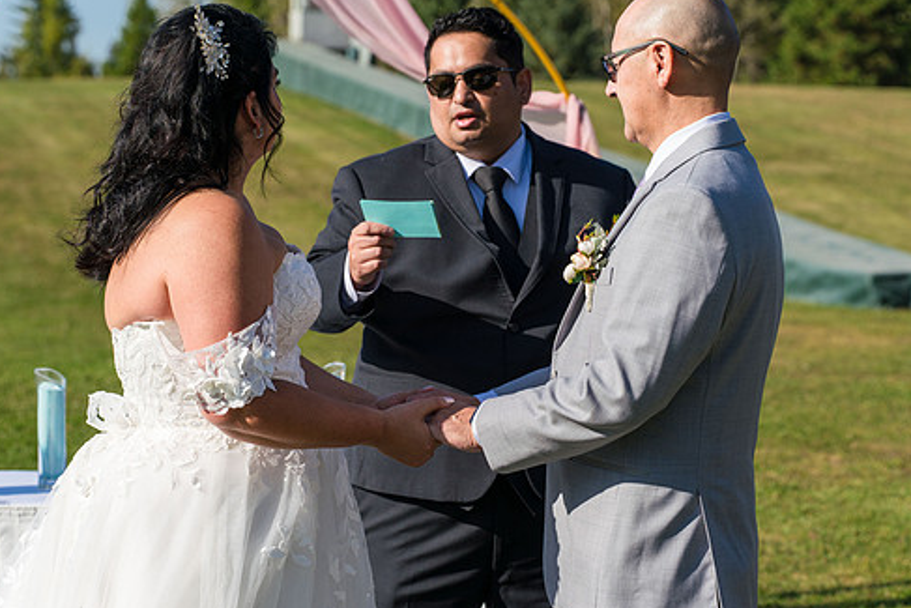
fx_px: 2531
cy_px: 306
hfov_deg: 20.4
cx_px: 427
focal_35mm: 100
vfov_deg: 13.7
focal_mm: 84
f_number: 5
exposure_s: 1/1250
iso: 250
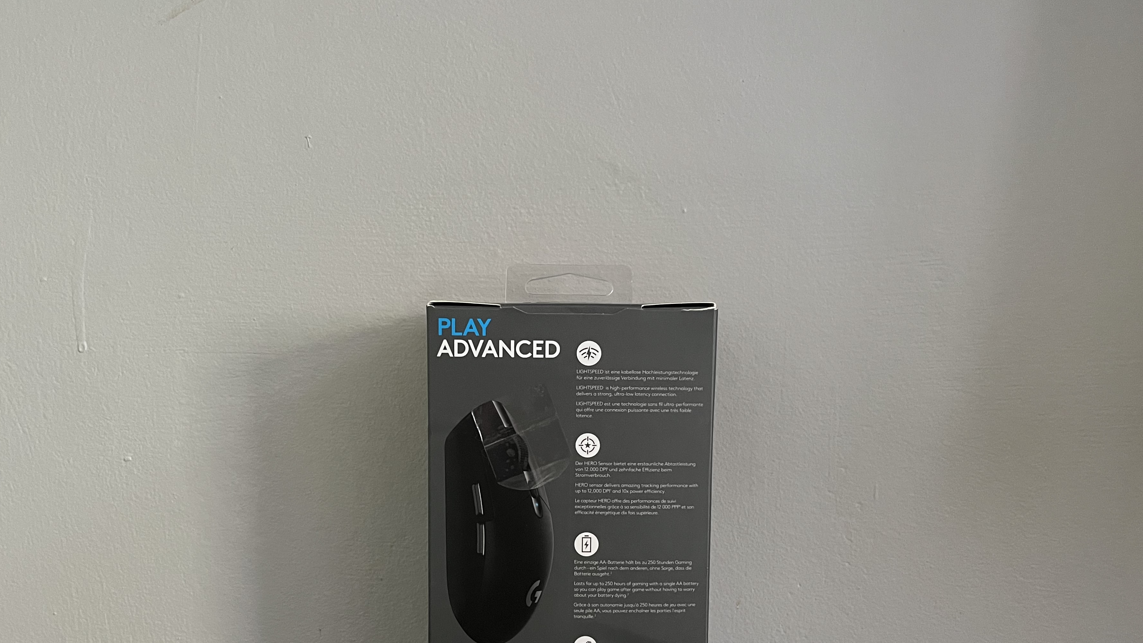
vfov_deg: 36.0
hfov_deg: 61.0
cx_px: 549
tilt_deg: -6.0
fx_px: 970
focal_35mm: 32
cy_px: 464
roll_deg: +0.6
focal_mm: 5.1
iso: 640
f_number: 1.6
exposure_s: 1/30
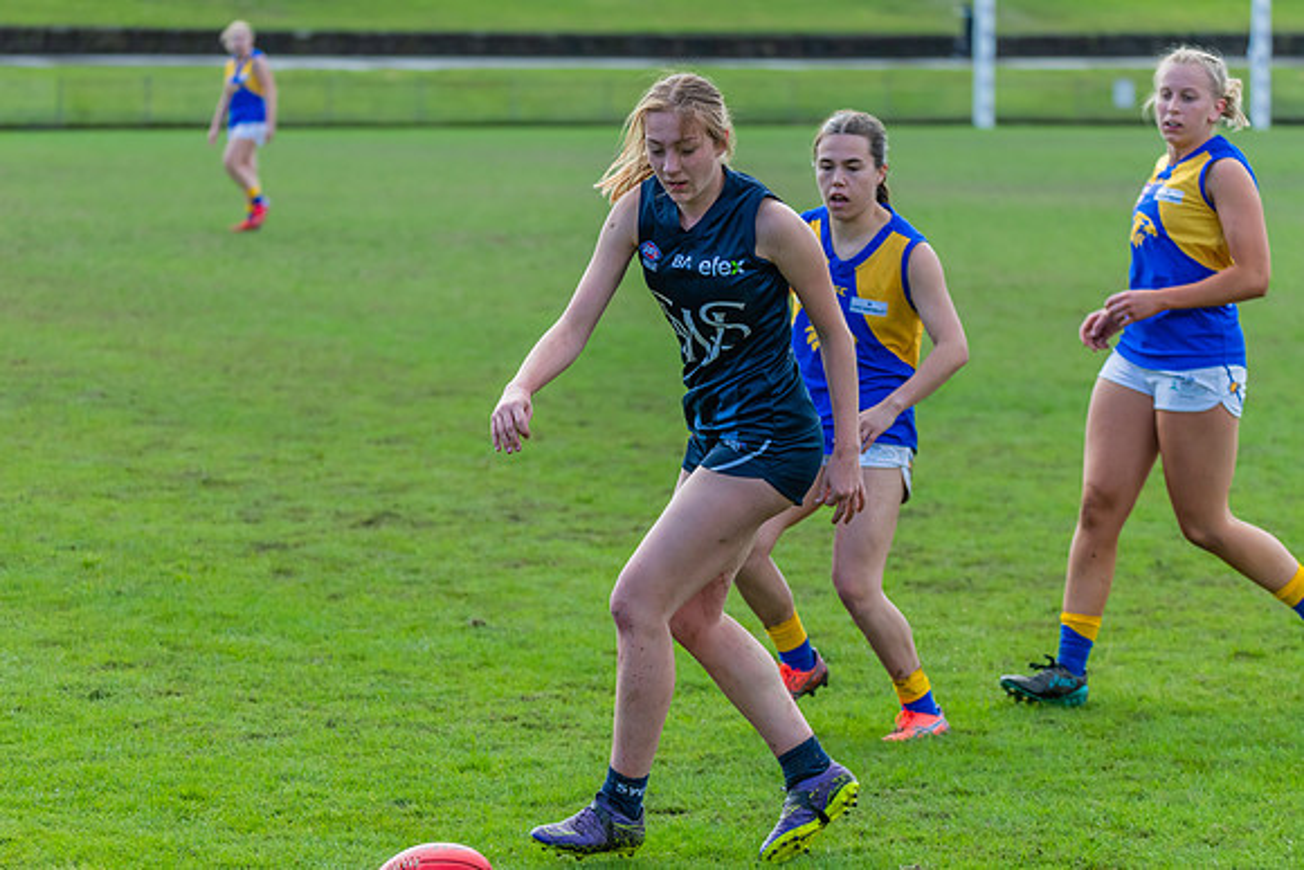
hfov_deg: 12.5
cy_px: 394
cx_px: 594
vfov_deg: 8.4
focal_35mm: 164
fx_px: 5942
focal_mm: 150
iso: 800
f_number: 5
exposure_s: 1/1600
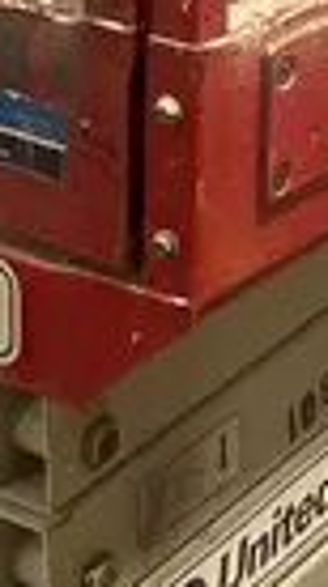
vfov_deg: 13.8
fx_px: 2349
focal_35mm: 151
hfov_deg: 8.0
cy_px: -155
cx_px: 217
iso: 125
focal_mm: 5.1
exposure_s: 1/86
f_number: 1.6
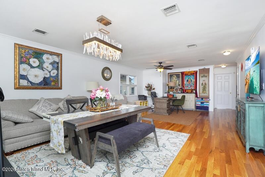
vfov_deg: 72.0
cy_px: 88
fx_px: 121
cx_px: 132
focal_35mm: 16
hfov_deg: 95.0
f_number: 5.6
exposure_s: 1/160
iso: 100
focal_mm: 11
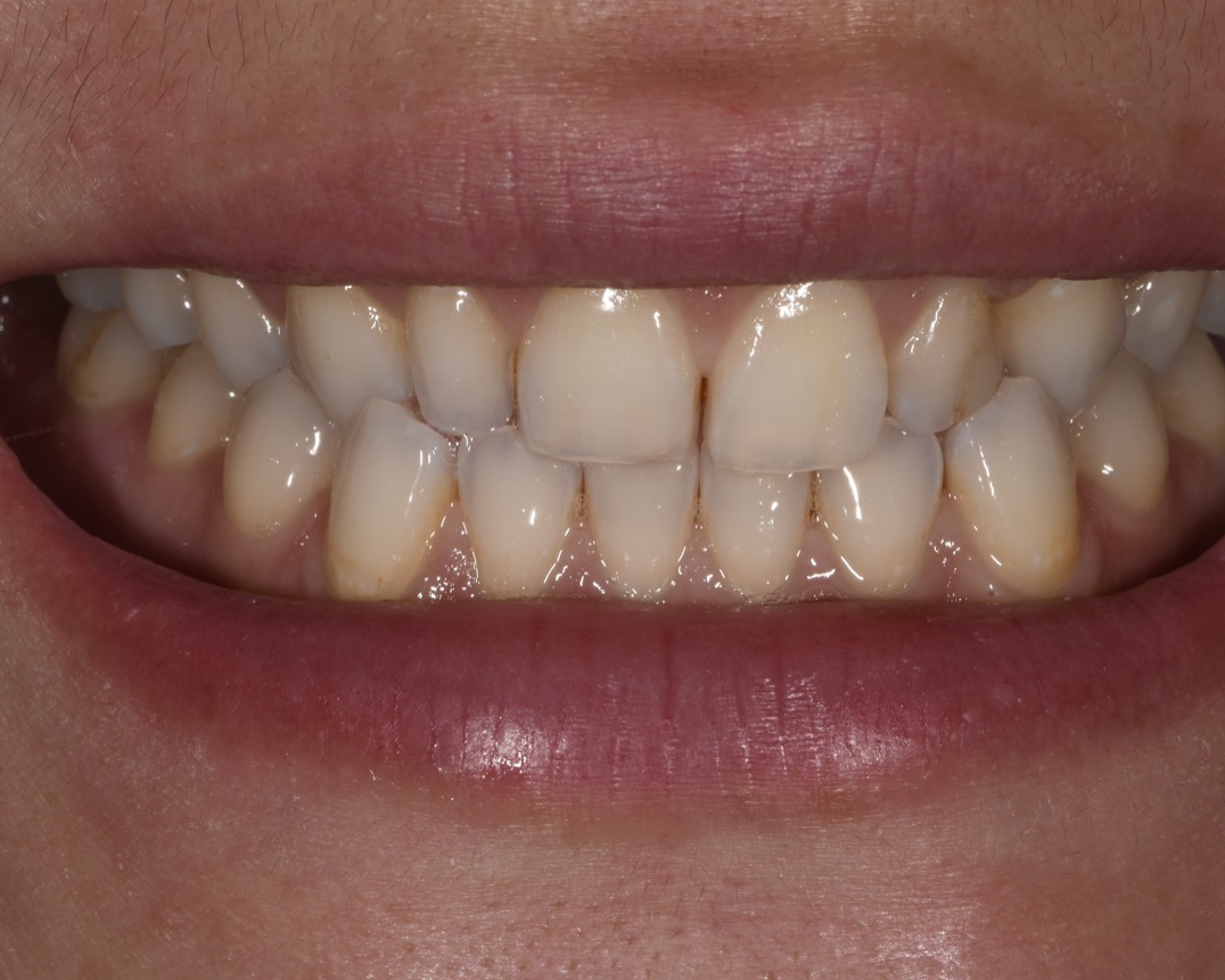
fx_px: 5620
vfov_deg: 10.0
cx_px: 636
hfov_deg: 12.4
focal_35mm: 155
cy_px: 451
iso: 100
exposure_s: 1/60
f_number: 29
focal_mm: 85
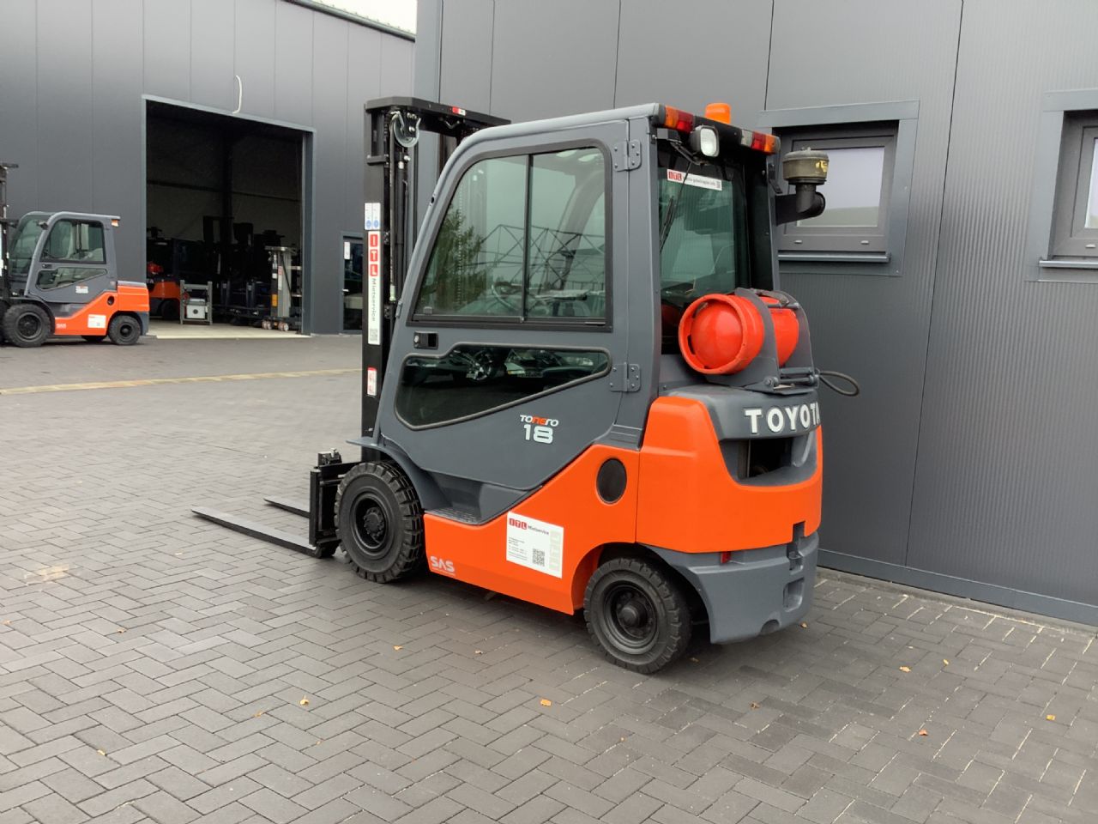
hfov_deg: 58.4
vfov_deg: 45.4
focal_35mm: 31
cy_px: 412
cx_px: 549
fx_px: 983
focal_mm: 3.3
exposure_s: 1/120
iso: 50
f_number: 2.4
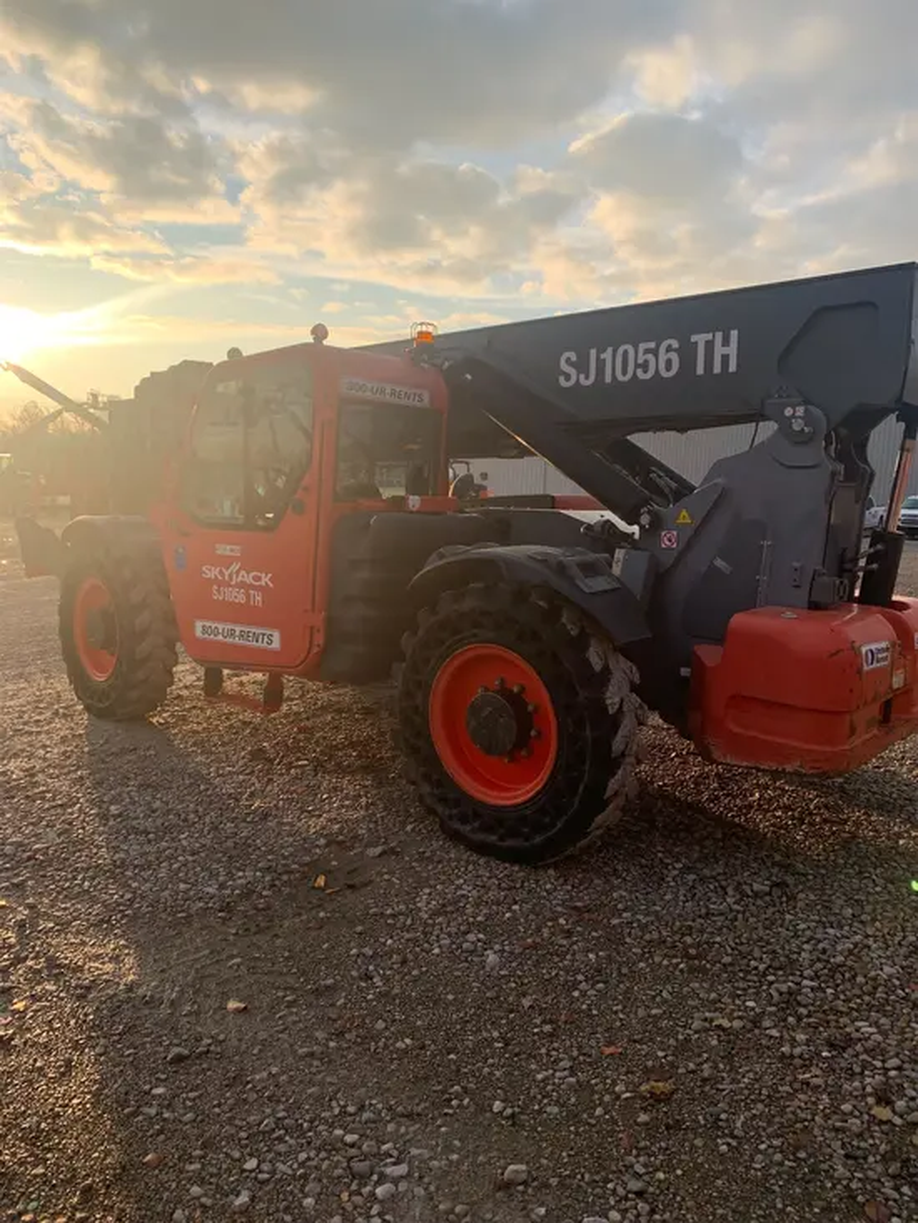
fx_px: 919
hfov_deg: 53.1
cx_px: 459
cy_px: 612
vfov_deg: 67.3
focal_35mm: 26
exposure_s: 1/962
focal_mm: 4.25
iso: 25
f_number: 1.8
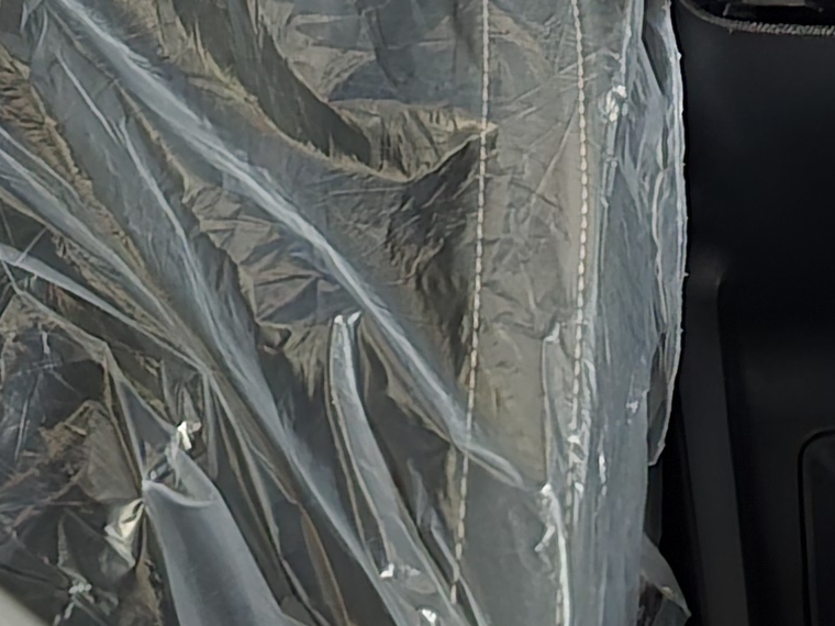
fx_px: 2919
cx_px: 646
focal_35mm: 121
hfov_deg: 16.2
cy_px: -806
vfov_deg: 10.7
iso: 2500
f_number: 1.7
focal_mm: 6.3
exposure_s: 1/16.7
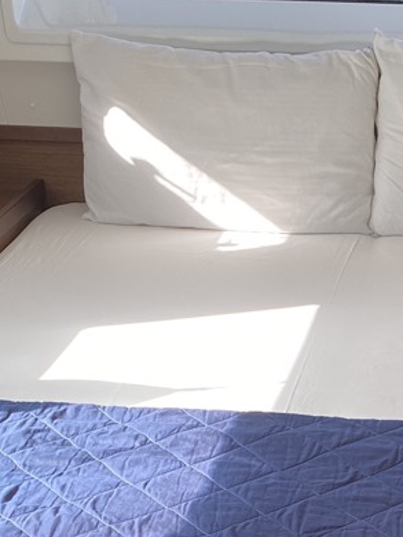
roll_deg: -0.6
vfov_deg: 22.4
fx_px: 1240
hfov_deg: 18.1
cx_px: 377
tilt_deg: -34.6
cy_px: 657
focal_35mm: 80
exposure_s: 1/121
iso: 40
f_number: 1.8
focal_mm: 4.25
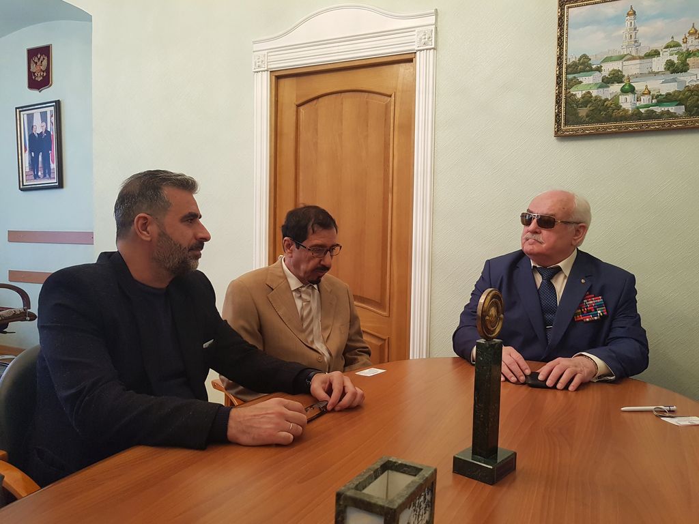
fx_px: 525
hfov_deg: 67.3
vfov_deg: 53.1
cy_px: 262
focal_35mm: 26
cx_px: 350
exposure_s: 1/33
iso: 160
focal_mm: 4.2
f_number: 1.7
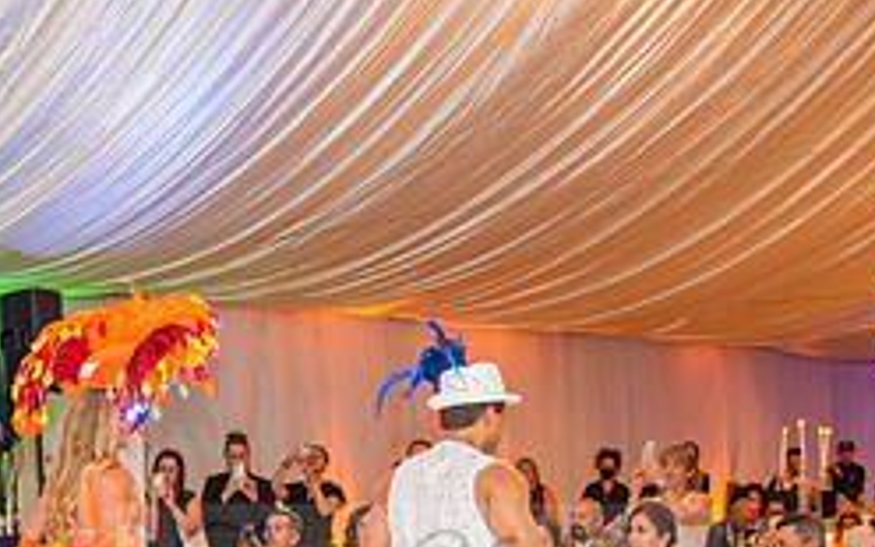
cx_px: 423
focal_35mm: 74
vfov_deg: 17.1
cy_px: 588
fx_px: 1765
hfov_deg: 27.8
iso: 1000
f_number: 2.8
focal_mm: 31
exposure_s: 1/160
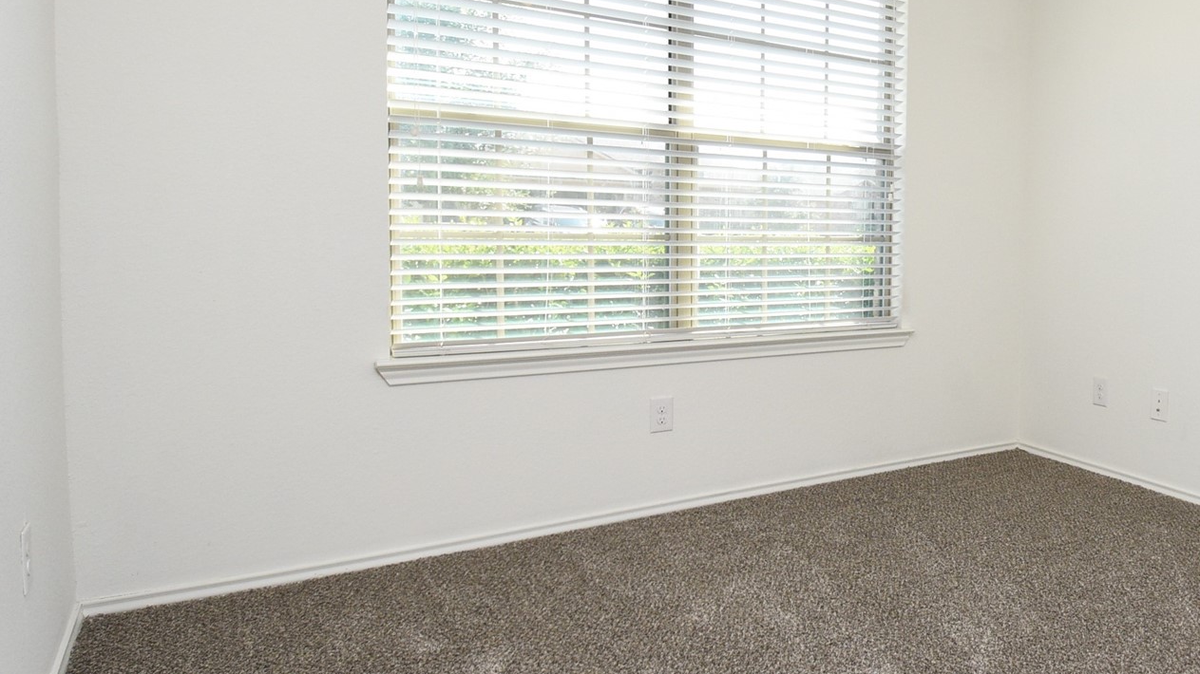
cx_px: 1000
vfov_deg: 42.6
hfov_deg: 62.4
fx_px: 859
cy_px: 266
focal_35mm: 27
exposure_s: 1/200
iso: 800
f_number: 7.1
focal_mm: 10
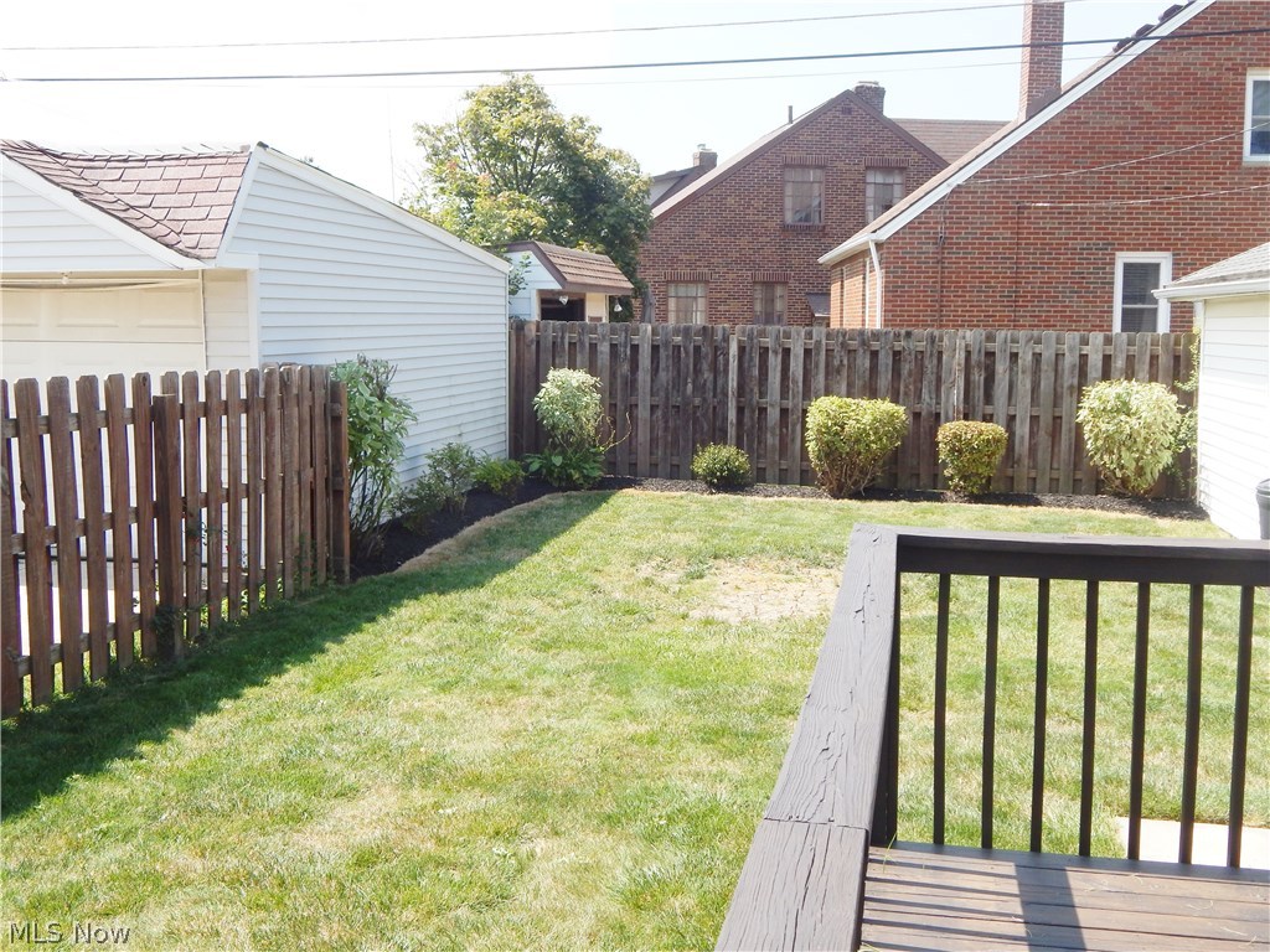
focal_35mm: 38
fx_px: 1394
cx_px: 635
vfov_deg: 37.7
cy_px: 476
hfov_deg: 49.0
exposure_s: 1/640
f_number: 3.4
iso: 125
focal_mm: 6.8
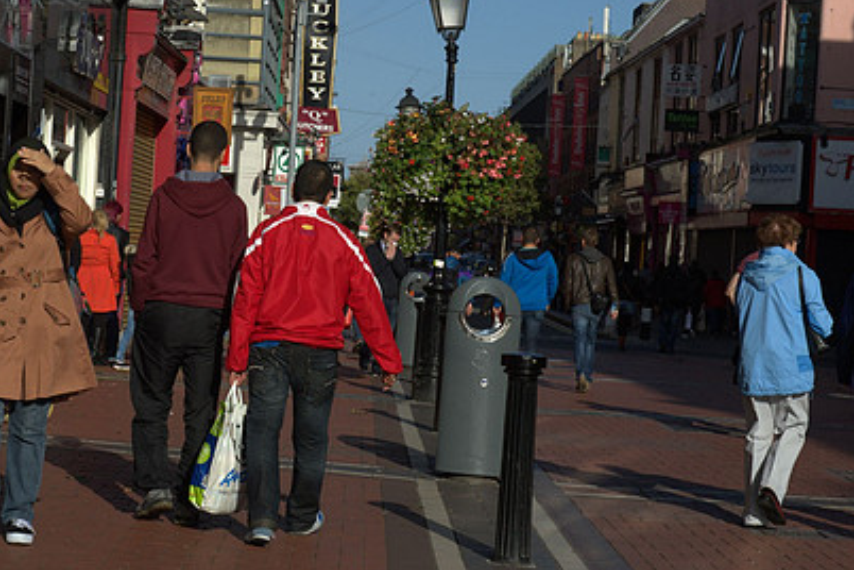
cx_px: 253
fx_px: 2396
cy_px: 267
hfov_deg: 20.1
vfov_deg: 13.6
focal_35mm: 101
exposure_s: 1/640
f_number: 13
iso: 800
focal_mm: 70
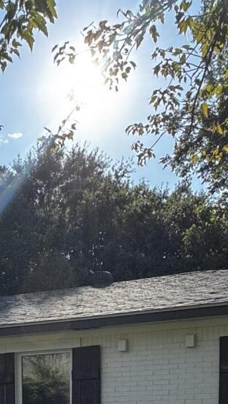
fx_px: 580
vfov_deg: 31.8
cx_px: 12
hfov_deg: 21.6
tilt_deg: -4.8
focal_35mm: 54
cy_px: 491
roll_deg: +0.9
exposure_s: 1/522
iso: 50
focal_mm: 2.22
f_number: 2.2
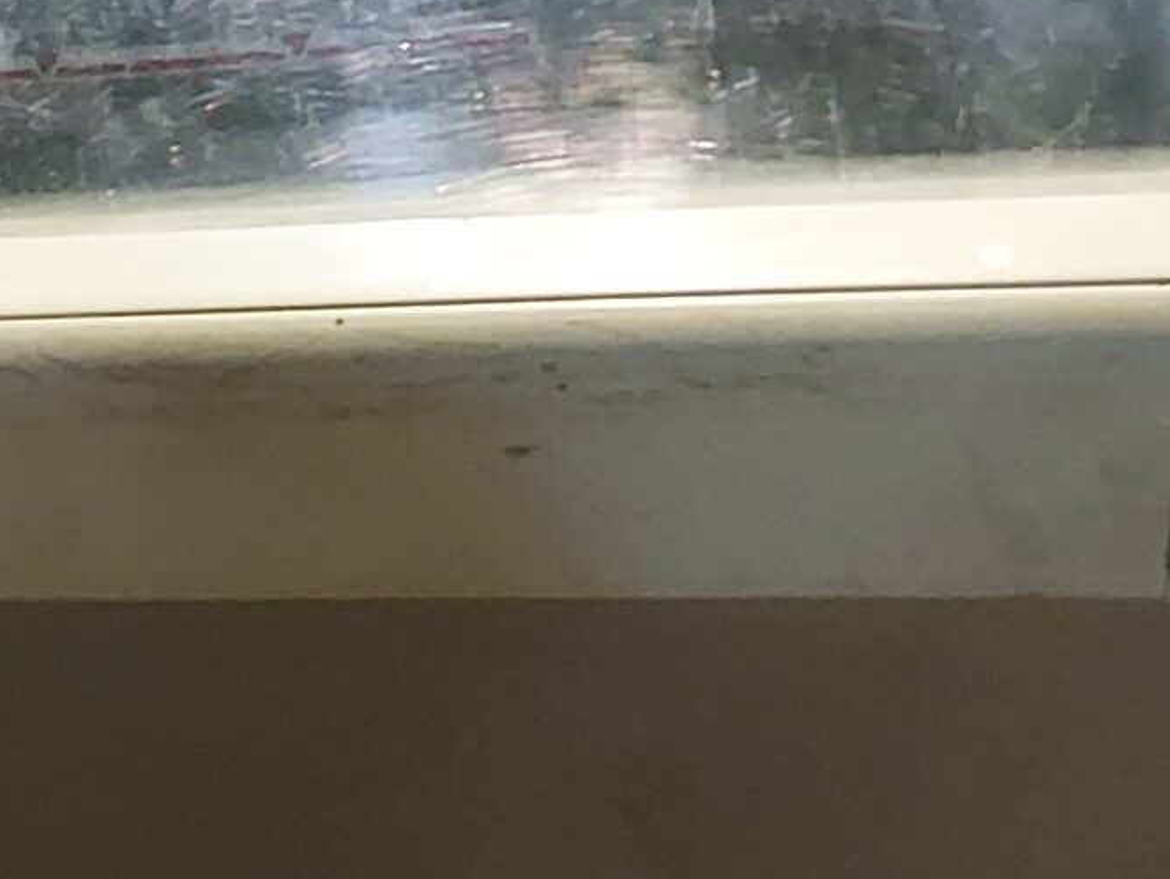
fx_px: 3922
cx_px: -371
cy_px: 897
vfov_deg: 12.6
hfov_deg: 16.0
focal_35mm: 116
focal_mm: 4.6
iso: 1600
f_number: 1.8
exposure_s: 1/13
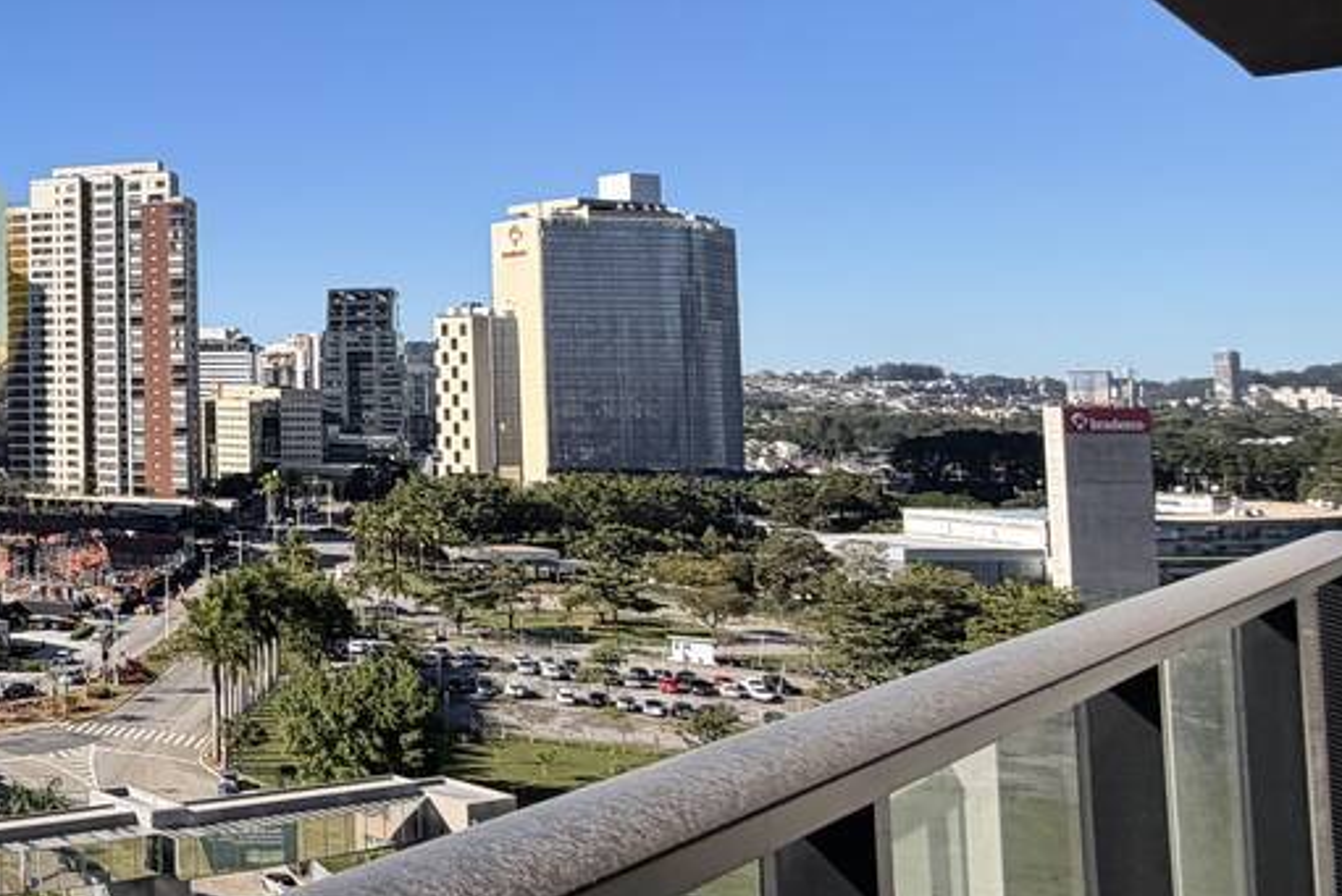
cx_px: -391
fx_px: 1529
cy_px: 281
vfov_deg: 32.3
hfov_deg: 34.2
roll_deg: +0.1
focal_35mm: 41
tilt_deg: +4.9
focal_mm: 2.22
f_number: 2.2
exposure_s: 1/770
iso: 25
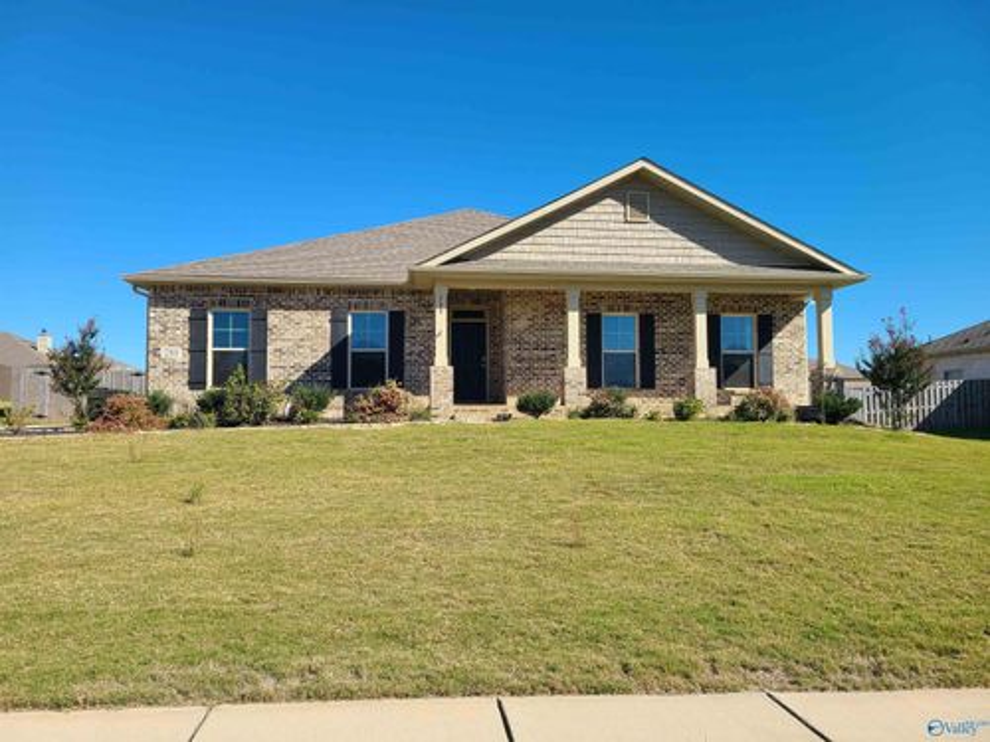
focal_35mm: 26
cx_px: 495
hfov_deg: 67.3
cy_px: 371
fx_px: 744
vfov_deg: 53.1
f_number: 1.8
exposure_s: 1/1804
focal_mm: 5.4
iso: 40
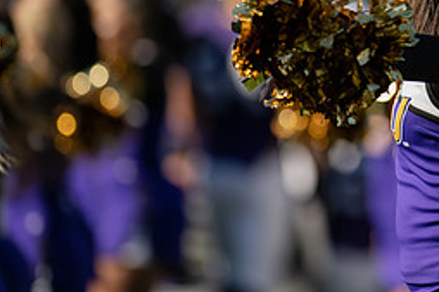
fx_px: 8347
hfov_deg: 3.0
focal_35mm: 685
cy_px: 46
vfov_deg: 2.0
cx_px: 486
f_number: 3.2
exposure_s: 1/2500
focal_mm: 300
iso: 160
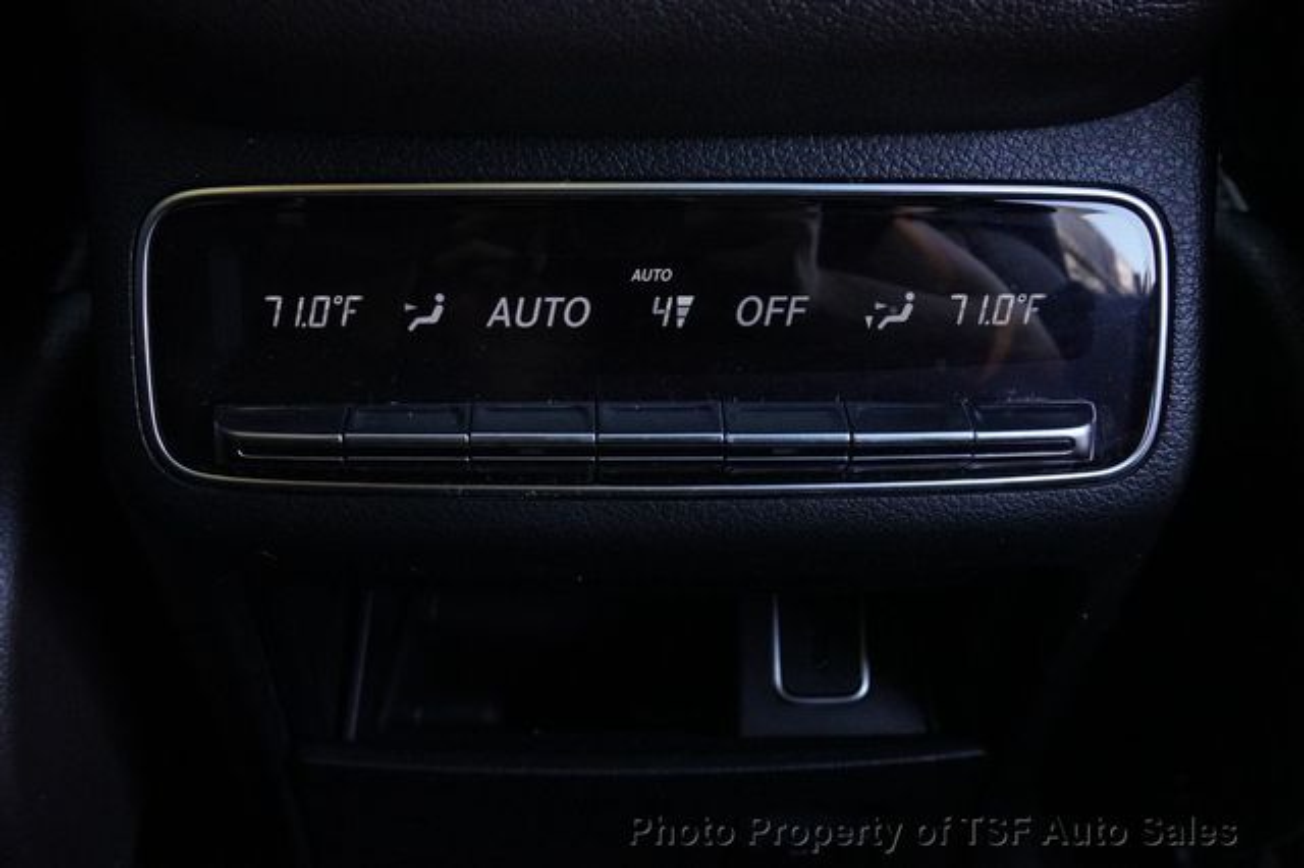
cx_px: 652
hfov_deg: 43.6
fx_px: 1629
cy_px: 434
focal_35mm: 45
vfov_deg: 29.8
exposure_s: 1/250
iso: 6400
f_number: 9
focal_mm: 30
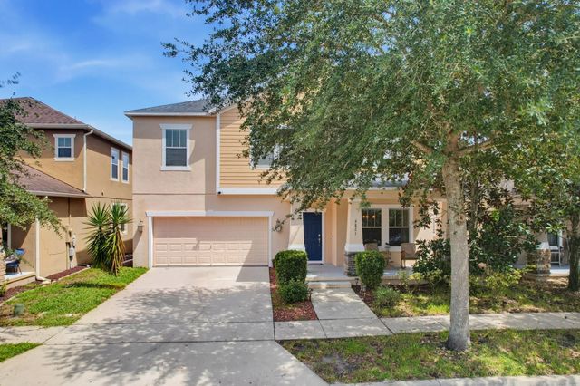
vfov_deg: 57.2
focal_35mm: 22
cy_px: 193
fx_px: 354
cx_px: 290
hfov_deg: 78.6
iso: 100
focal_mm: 8.4
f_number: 2.8
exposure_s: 1/200
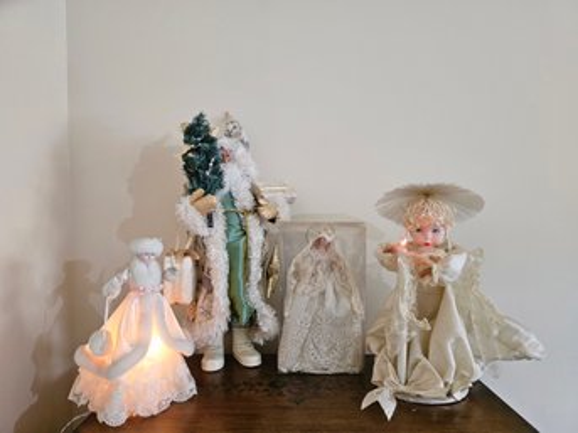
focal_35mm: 23
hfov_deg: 73.9
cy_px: 216
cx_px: 289
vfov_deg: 58.8
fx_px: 384
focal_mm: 6.3
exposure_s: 1/120
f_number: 1.7
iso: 400
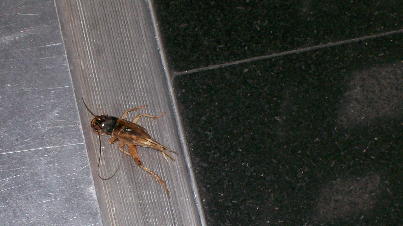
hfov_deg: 14.2
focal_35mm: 151
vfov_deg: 8.0
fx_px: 1613
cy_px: 175
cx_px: 158
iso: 80
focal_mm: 18
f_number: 4.8
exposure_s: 1/125
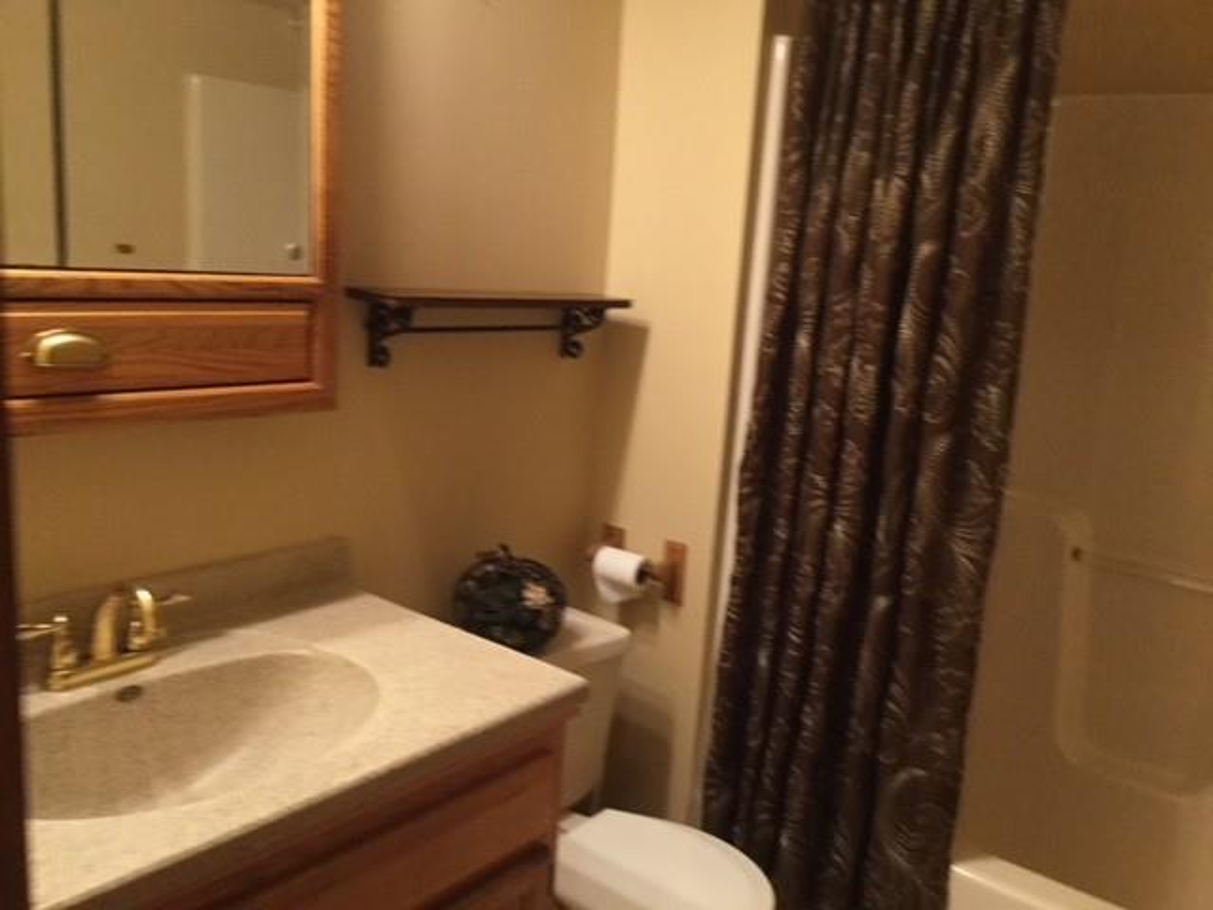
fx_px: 1086
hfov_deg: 58.4
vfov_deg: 45.4
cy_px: 455
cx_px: 606
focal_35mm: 31
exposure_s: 1/24
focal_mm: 3.3
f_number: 2.4
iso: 200
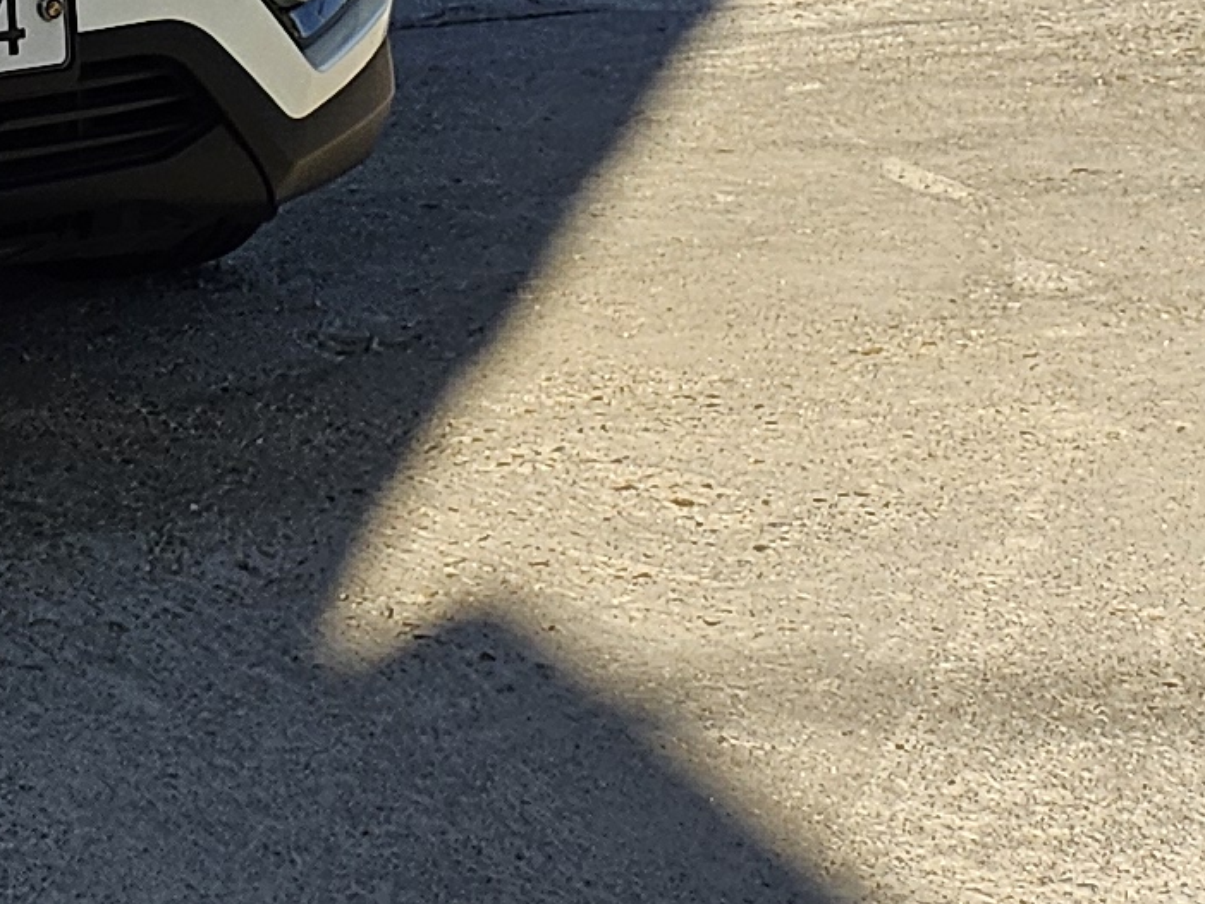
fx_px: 4770
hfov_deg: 13.2
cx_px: -820
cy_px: -1664
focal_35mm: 137
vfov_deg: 9.1
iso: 50
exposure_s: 1/2314
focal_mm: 5
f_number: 1.8
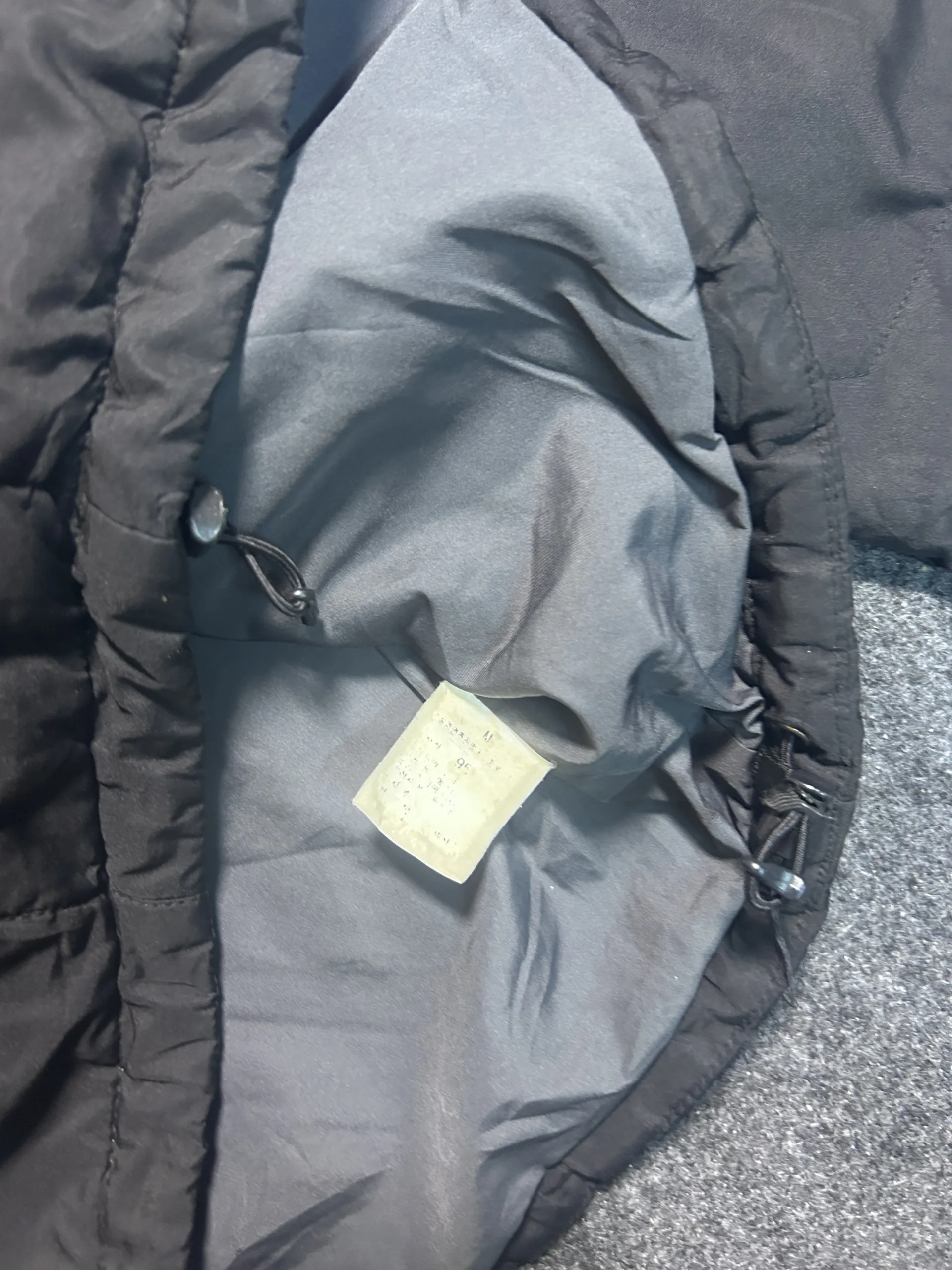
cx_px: 476
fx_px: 953
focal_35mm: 26
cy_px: 635
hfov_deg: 53.1
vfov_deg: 67.3
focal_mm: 5.7
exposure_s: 1/50
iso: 500
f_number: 1.5
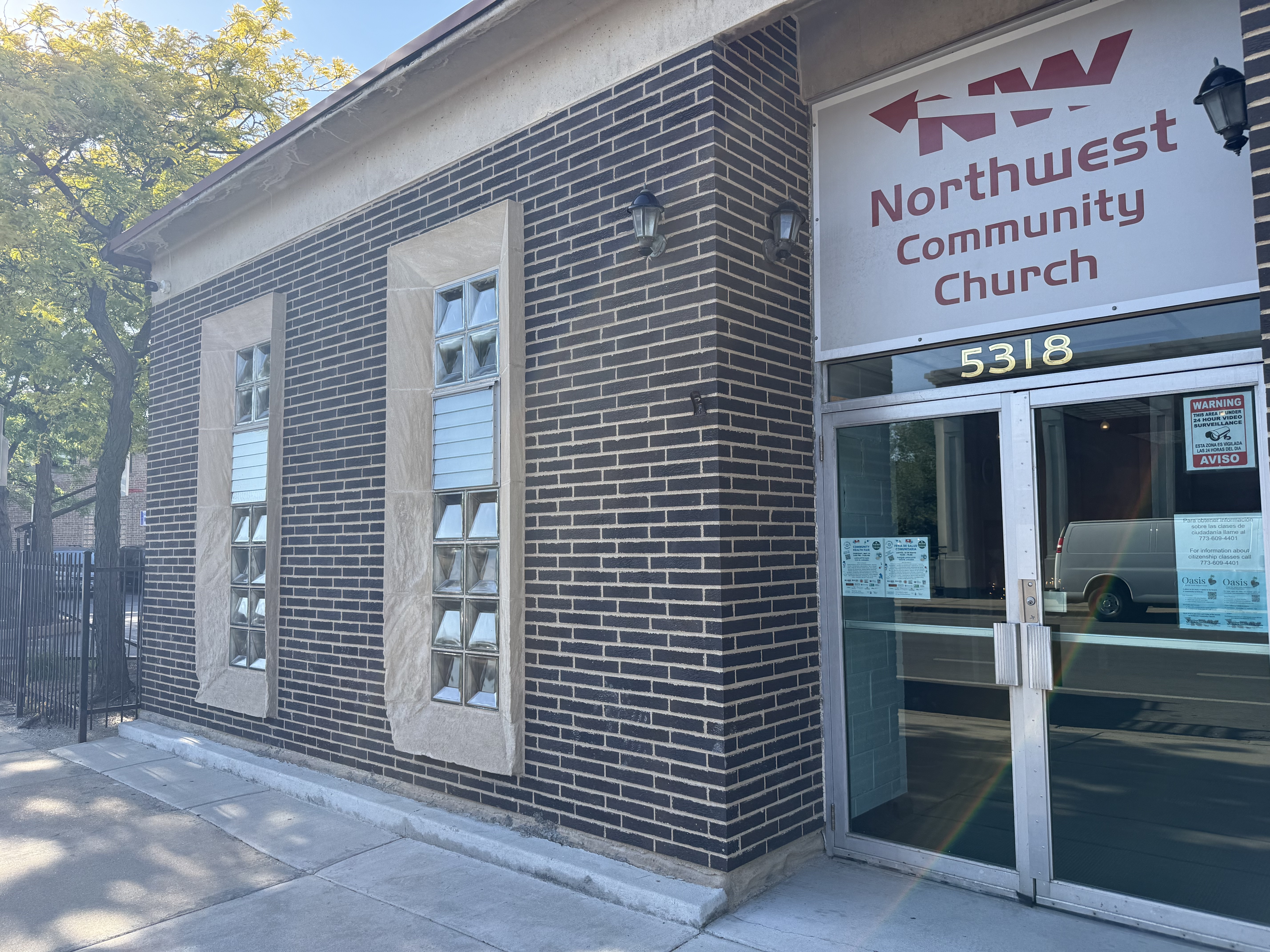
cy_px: 476
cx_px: 635
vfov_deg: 56.8
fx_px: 881
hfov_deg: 71.6
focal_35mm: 24
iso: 100
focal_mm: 6.76
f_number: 1.78
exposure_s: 1/1410
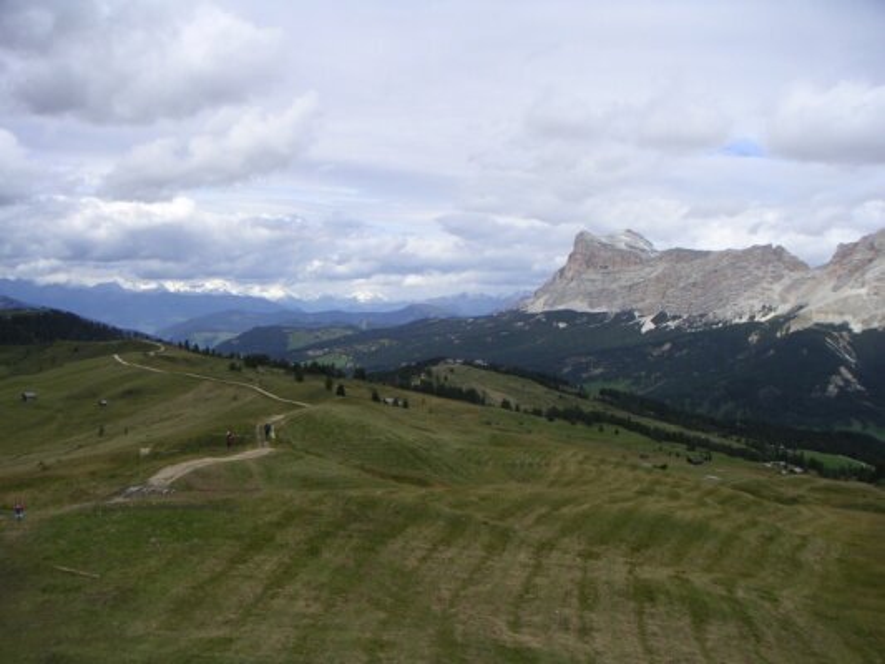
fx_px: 972
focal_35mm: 38
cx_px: 442
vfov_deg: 37.7
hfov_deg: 49.0
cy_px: 332
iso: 50
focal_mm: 6
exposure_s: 1/180
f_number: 6.7
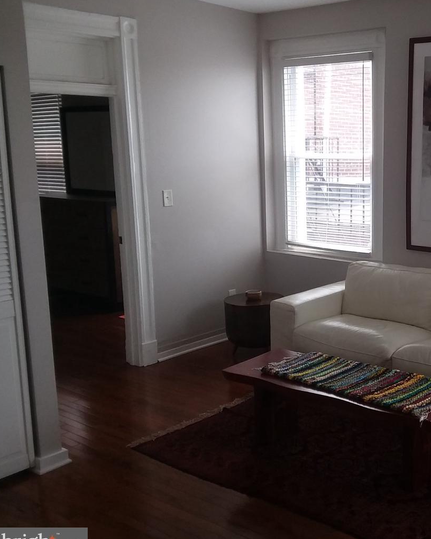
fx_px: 638
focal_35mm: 40
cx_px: 375
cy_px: 272
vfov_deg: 45.8
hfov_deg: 35.5
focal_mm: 2.47
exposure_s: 1/133
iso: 40
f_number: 1.9
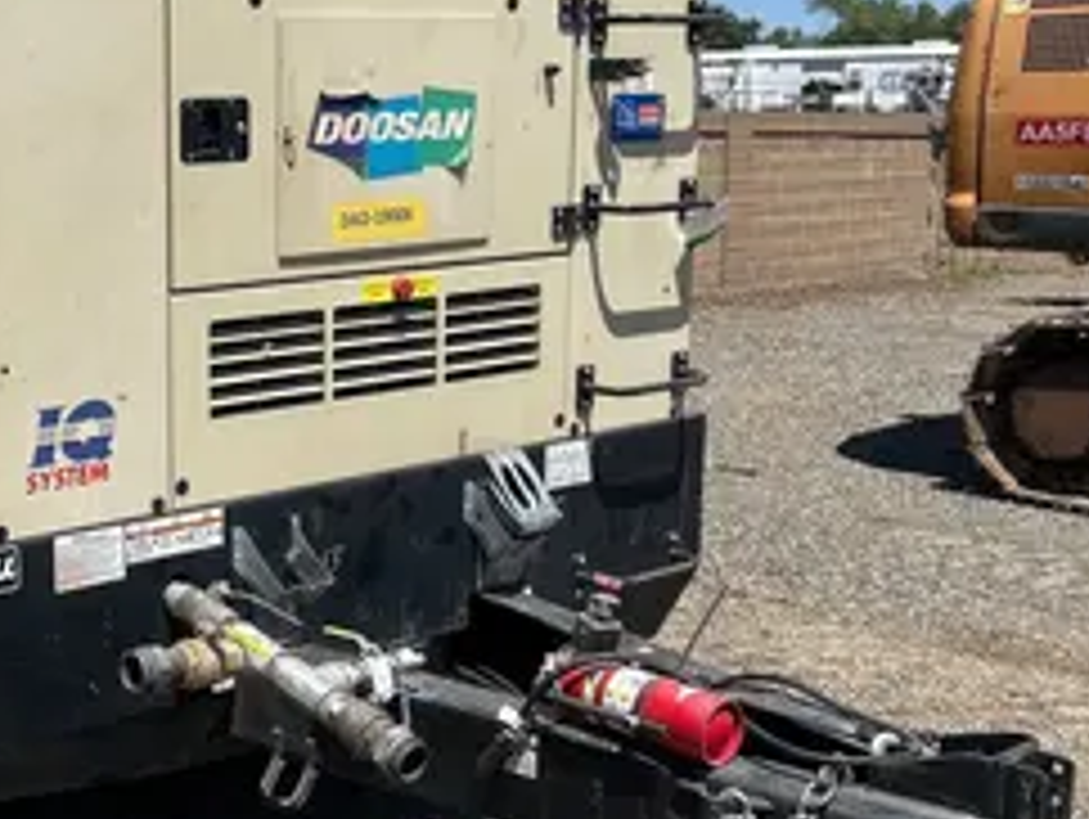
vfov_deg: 24.9
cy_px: 412
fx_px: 1858
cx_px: 202
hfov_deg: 31.7
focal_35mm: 59
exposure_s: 1/4444
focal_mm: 5.7
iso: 50
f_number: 1.5
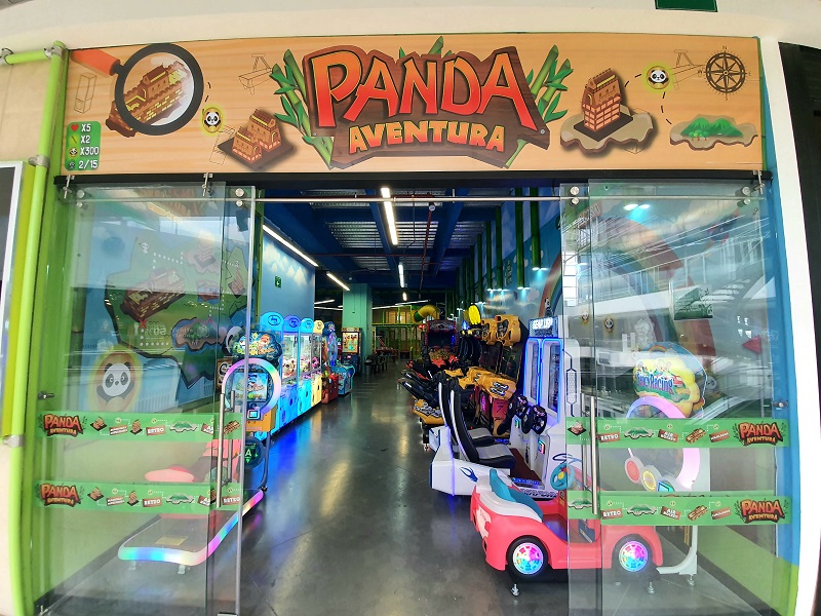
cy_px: 308
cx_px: 410
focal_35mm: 13
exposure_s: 1/60
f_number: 2.2
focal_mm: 1.8
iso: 125
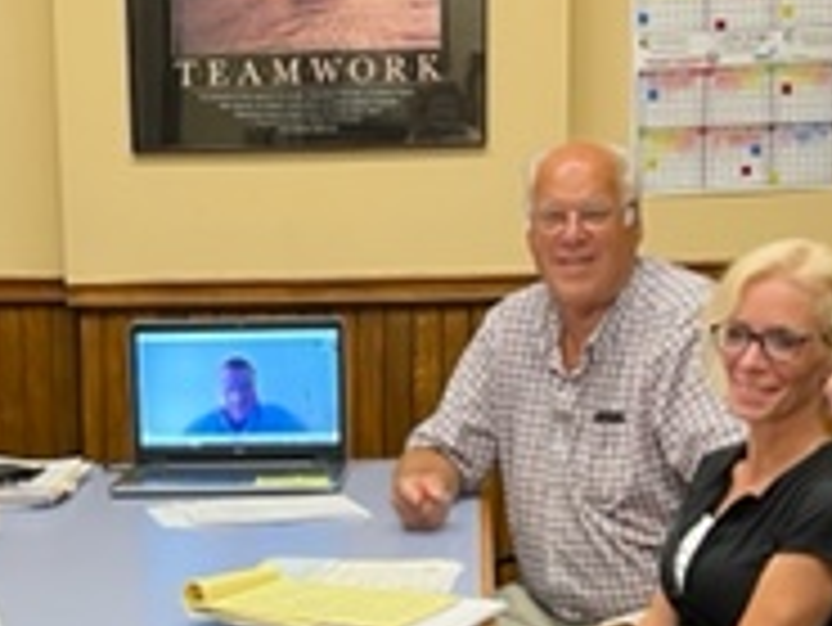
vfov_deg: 16.2
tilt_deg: -11.7
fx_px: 2165
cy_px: 594
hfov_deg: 21.6
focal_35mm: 90
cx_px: 256
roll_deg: +0.6
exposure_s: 1/60
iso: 100
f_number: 1.5
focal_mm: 5.7
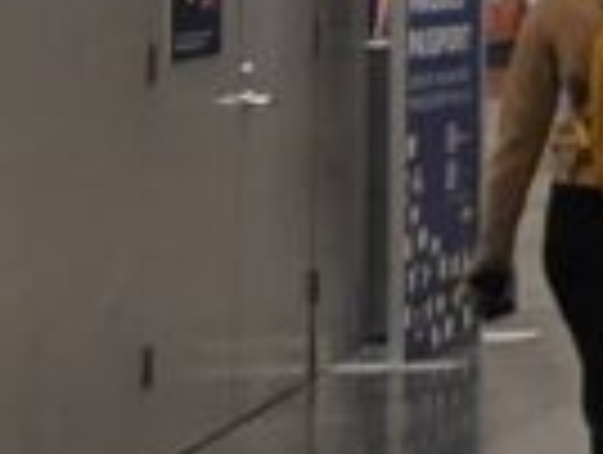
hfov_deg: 7.9
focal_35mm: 206
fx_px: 3595
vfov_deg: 7.1
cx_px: 1976
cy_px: -351
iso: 240
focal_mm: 4.44
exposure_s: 1/120
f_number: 1.8
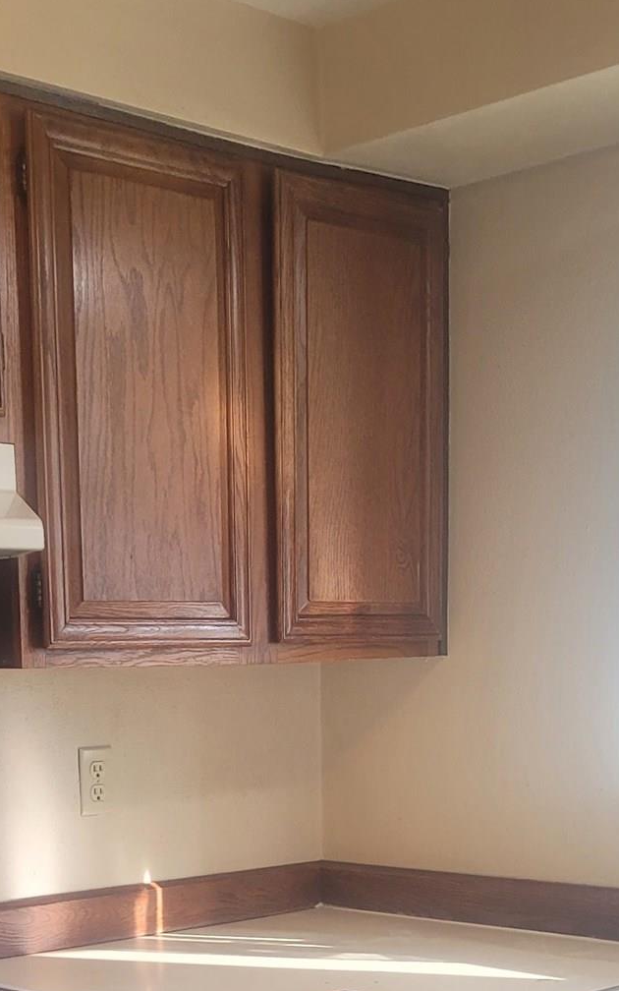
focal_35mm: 63
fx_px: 1700
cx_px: 231
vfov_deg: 30.7
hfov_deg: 20.6
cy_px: 938
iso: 125
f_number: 1.8
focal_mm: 5.4
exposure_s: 1/120
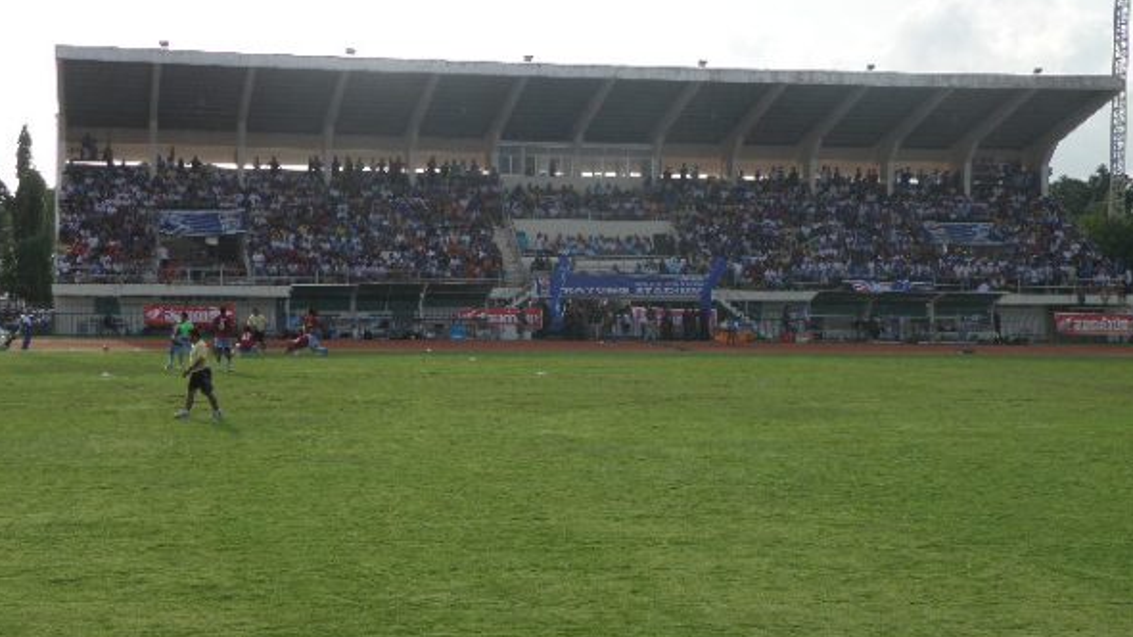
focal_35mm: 73
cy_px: 257
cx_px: 566
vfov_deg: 16.5
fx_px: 2192
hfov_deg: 29.0
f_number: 3.7
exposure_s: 1/640
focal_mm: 11.85
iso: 64
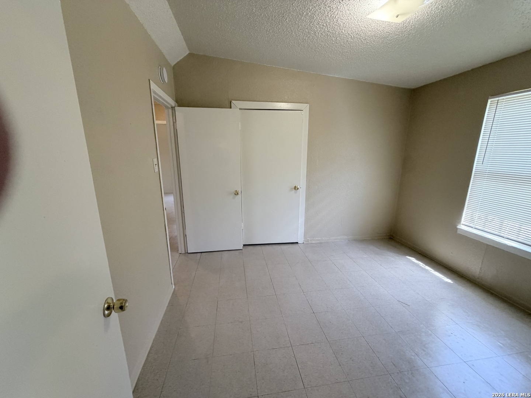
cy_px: 199
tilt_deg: -13.8
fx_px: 215
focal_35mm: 14
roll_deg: +1.2
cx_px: 266
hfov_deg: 102.1
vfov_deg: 85.7
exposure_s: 1/60
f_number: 2.2
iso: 160
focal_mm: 2.22
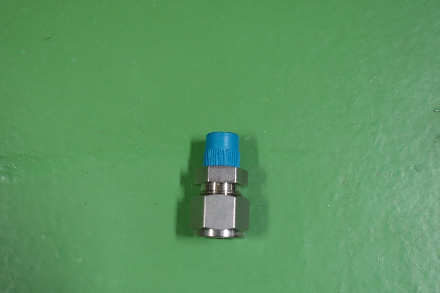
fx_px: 562
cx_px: 220
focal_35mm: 46
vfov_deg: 29.2
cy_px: 146
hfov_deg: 42.7
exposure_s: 1/40
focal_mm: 16.84
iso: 800
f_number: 2.8
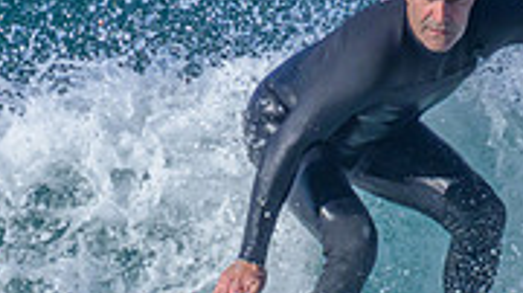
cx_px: 160
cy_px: 355
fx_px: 51475
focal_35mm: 3714
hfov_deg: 0.6
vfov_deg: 0.3
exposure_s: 1/2000
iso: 1000
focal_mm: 800
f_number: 11
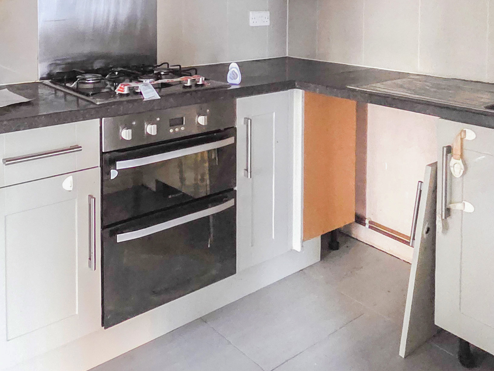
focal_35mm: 32
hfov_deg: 56.3
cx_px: 193
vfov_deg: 39.6
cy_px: 12
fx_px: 457
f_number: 2.2
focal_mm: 2.2
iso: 2000
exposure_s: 1/25
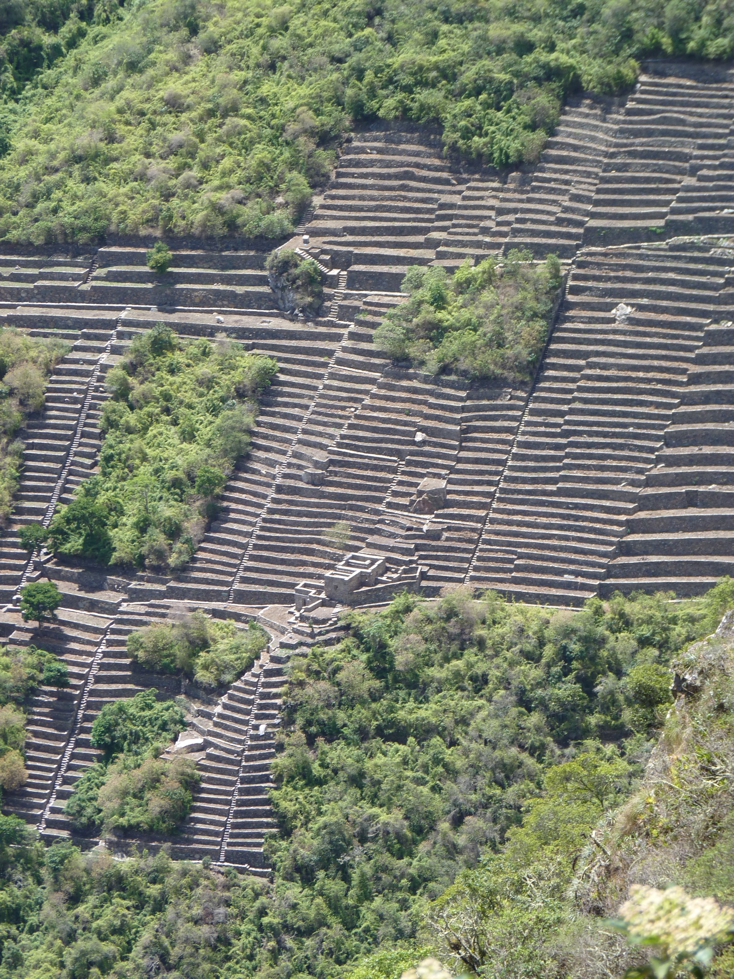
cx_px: 367
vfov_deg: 13.2
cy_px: 490
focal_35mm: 150
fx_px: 4241
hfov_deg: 9.9
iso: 80
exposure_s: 1/250
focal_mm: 26.7
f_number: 4
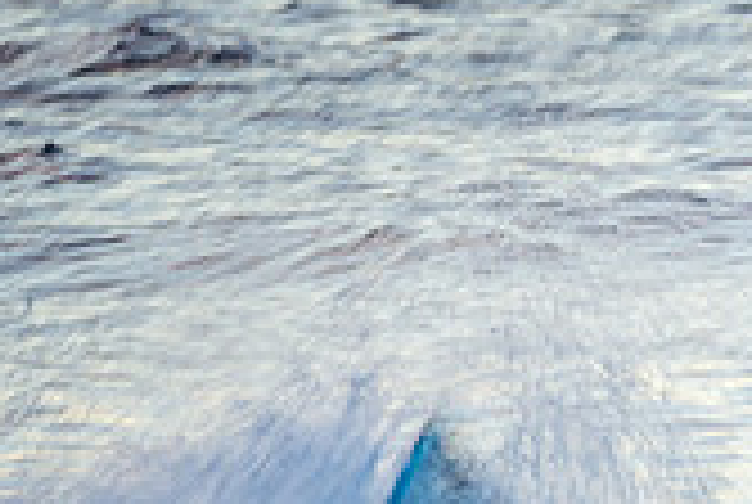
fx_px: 54407
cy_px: 659
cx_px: 716
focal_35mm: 2600
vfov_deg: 0.5
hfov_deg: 0.8
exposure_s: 1/25
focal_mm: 500
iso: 100
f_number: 14
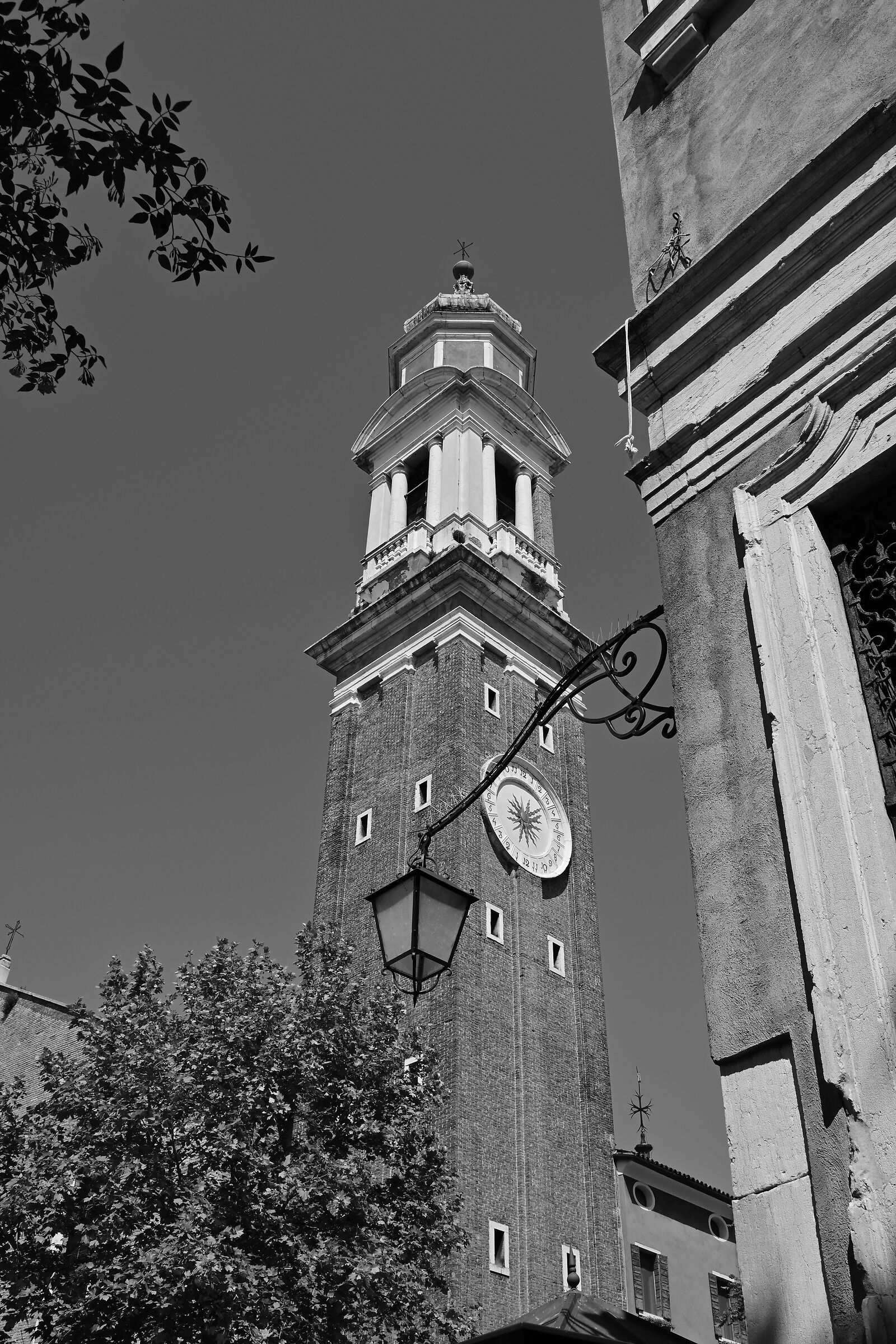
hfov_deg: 37.9
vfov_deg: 54.4
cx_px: 448
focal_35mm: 35
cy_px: 672
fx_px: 1307
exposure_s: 1/320
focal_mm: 35
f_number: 16
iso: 200
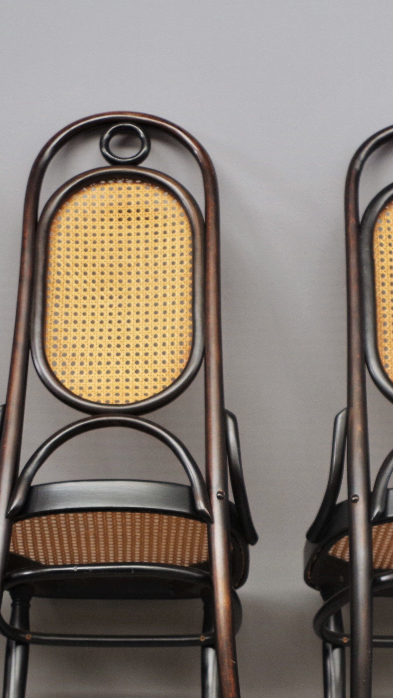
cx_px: 258
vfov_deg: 32.7
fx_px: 1185
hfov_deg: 18.8
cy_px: 437
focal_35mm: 64
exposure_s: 1/50
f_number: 3.5
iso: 400
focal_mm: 18
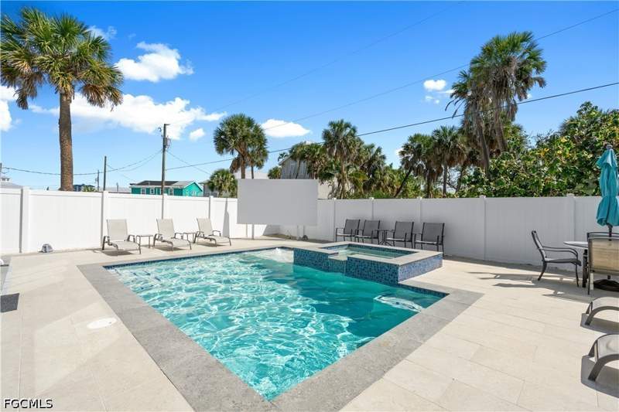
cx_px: 310
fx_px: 275
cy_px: 206
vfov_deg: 73.7
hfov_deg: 96.7
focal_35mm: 16
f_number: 8
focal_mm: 16
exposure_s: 1/2000
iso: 400
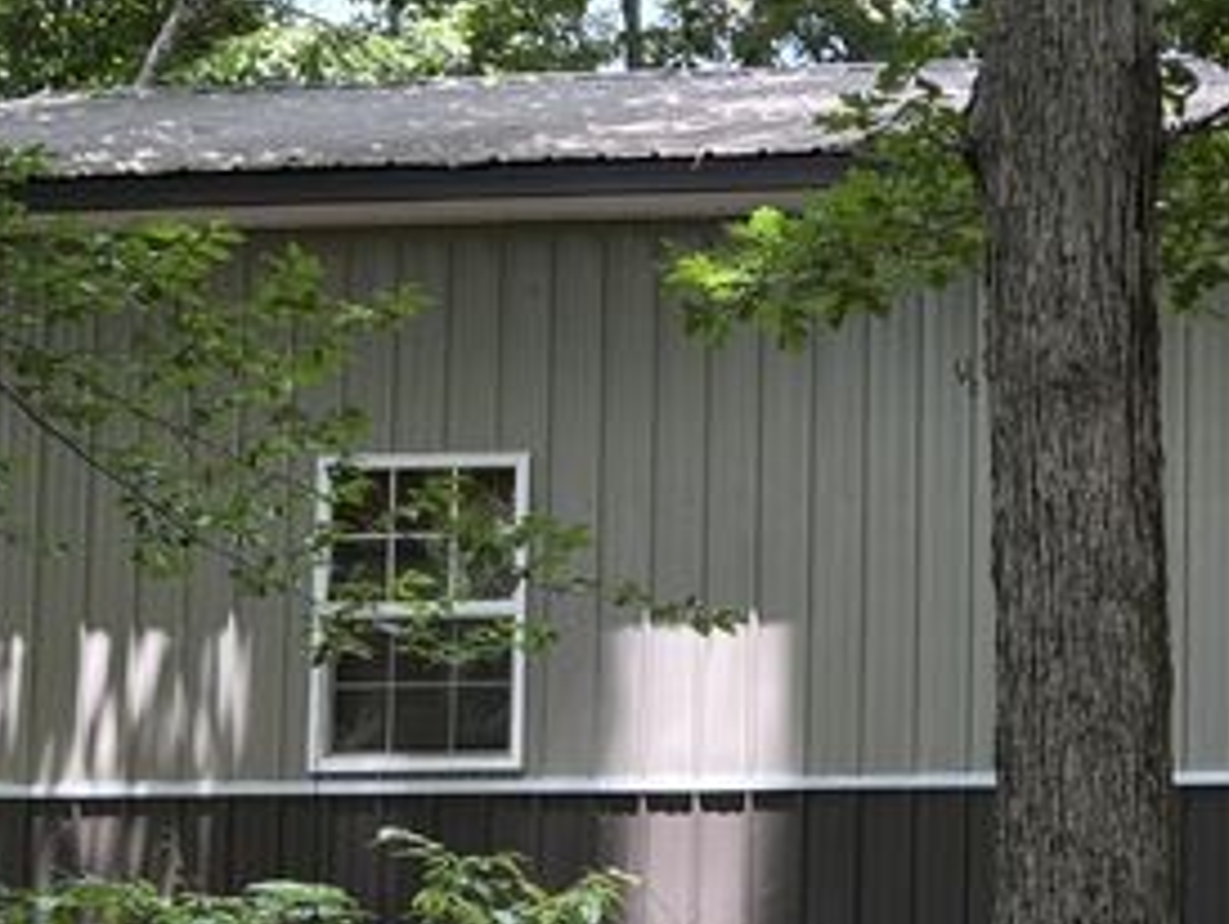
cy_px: 601
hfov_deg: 19.0
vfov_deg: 15.2
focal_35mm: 97
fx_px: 3447
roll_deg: +0.5
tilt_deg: +5.5
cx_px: 1521
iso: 40
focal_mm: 5.96
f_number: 1.6
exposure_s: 1/191
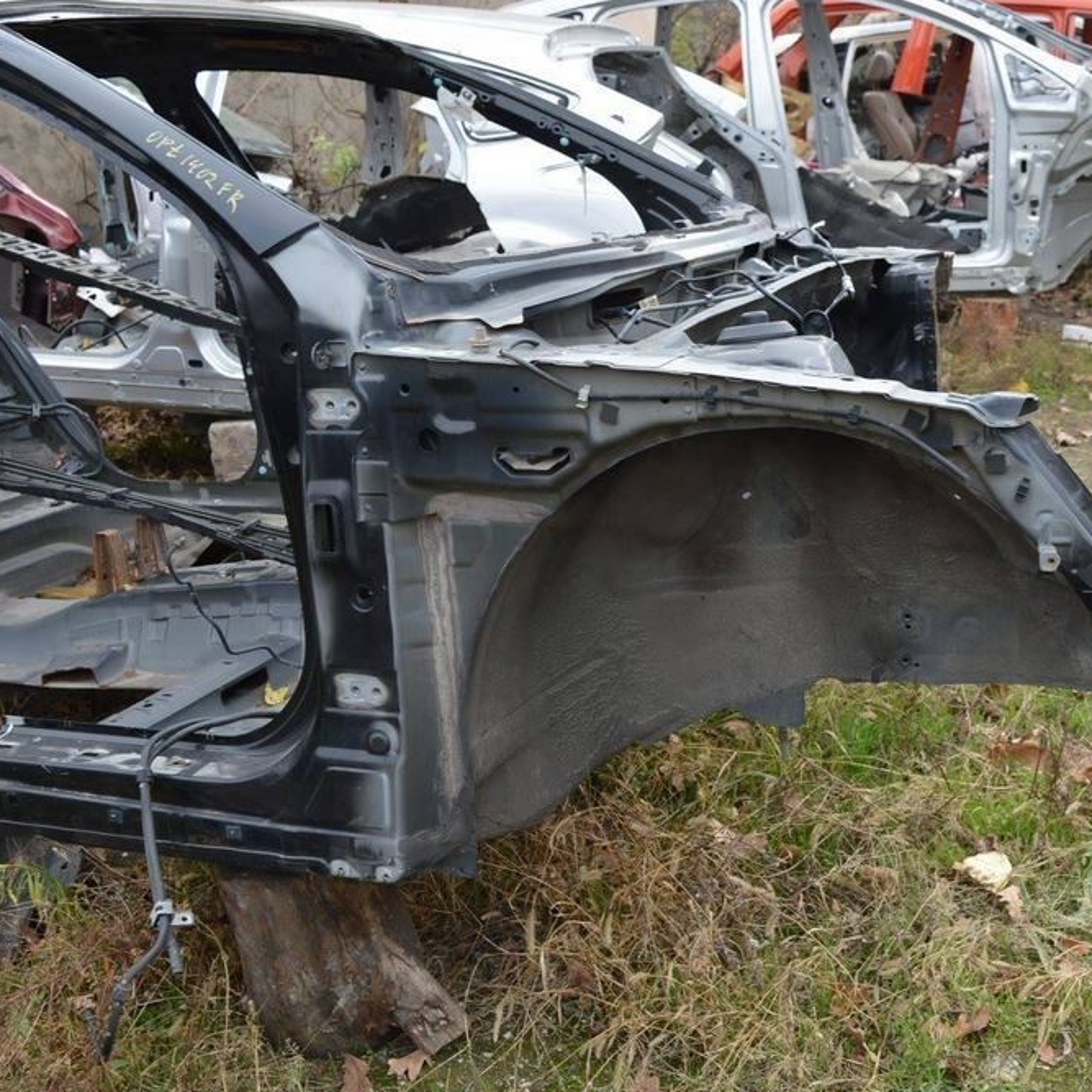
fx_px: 1535
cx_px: 660
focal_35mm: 43
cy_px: 548
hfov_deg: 39.0
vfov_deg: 39.2
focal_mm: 22
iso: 180
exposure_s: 1/125
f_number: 5.6
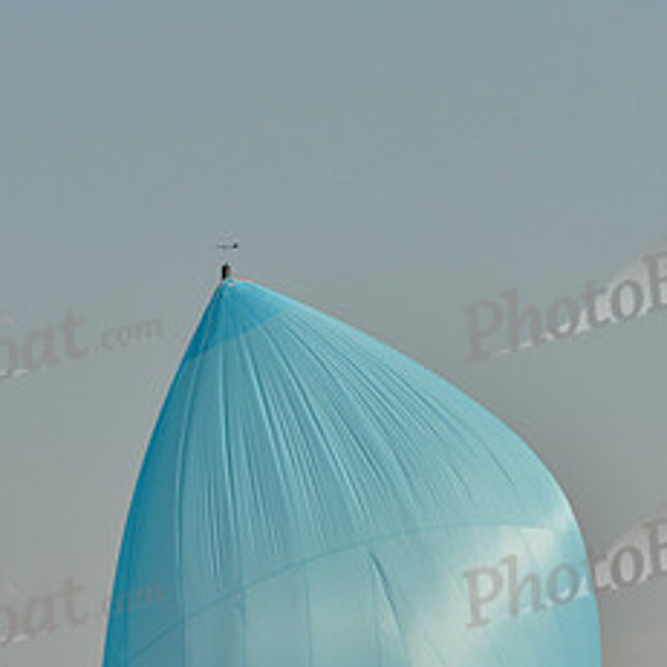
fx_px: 9287
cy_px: 745
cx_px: 313
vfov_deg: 4.1
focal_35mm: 426
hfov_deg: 4.1
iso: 280
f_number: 8
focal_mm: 200
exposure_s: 1/1600
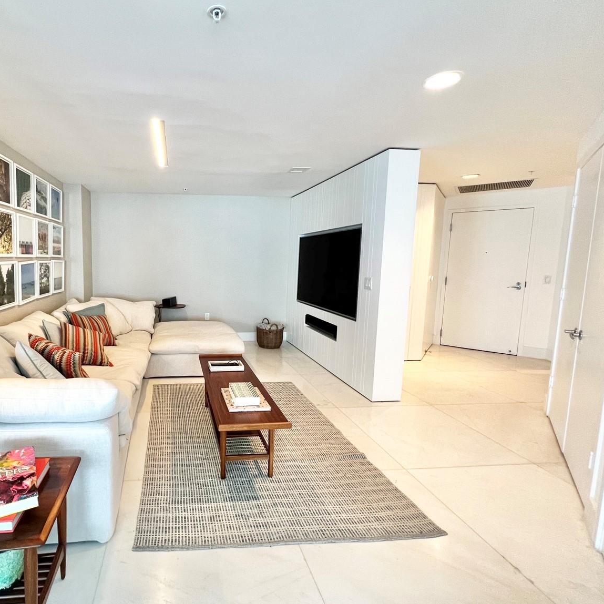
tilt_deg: -6.6
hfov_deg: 84.3
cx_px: 200
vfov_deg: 87.4
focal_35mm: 16
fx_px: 316
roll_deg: -0.7
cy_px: 297
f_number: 1.8
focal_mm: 1.57
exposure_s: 1/60
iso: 250
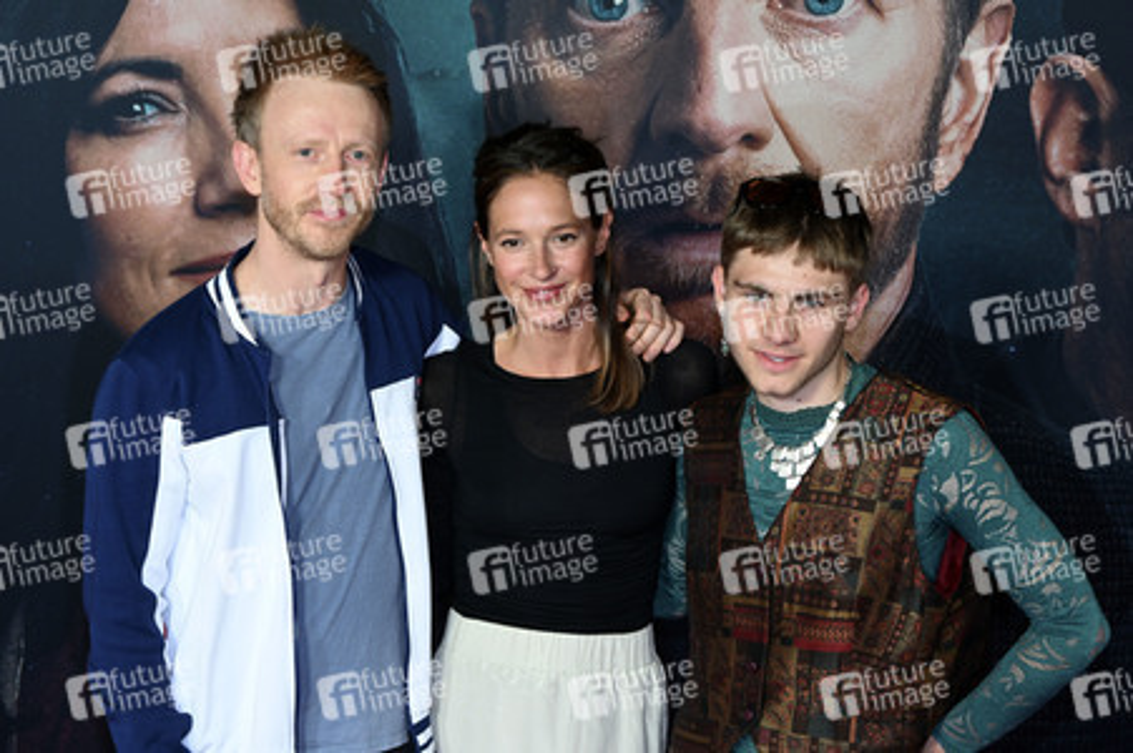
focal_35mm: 65
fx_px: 2044
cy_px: 376
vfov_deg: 20.9
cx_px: 566
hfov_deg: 31.0
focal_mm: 65
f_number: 6
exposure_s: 1/100
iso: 1250
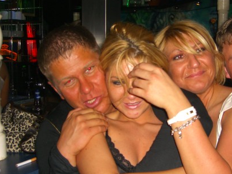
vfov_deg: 26.1
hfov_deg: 33.9
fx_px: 375
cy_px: 95
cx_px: 164
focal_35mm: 56
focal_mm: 7.9
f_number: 2.8
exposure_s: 1/60
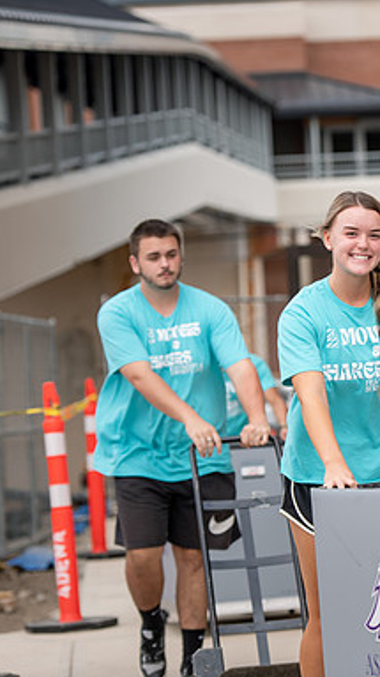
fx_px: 2906
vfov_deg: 13.3
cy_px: 338
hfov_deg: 7.5
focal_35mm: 162
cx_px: 373
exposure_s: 1/250
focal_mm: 102
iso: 80
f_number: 3.2
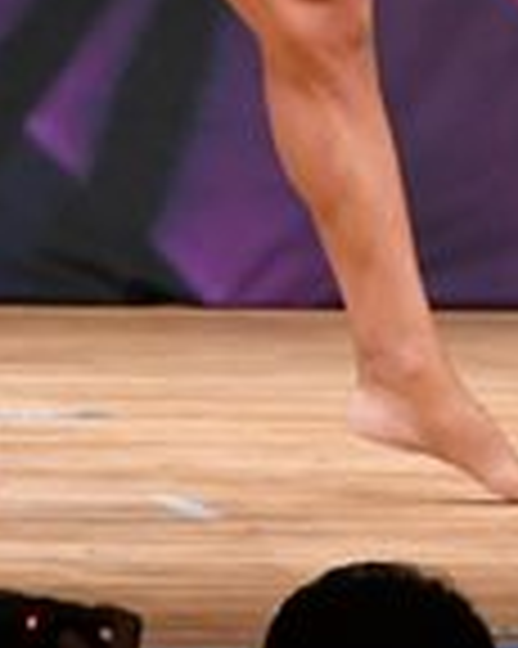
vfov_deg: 1.7
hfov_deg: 1.4
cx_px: 74
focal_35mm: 1135
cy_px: -464
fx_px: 21774
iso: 3200
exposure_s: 1/400
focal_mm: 150
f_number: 5.6
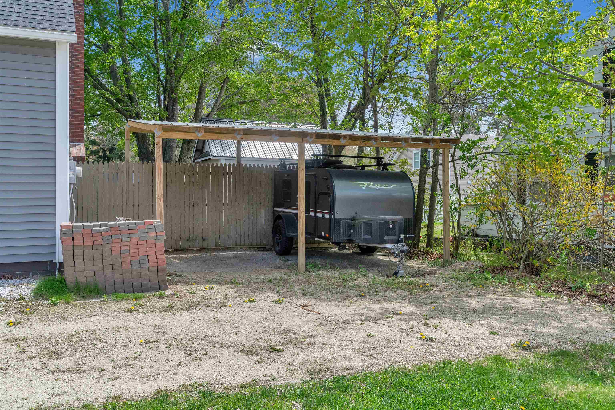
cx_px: 308
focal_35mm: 32
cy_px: 205
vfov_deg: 41.1
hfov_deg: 58.7
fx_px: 547
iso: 800
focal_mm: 32
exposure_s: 1/2000
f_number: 8
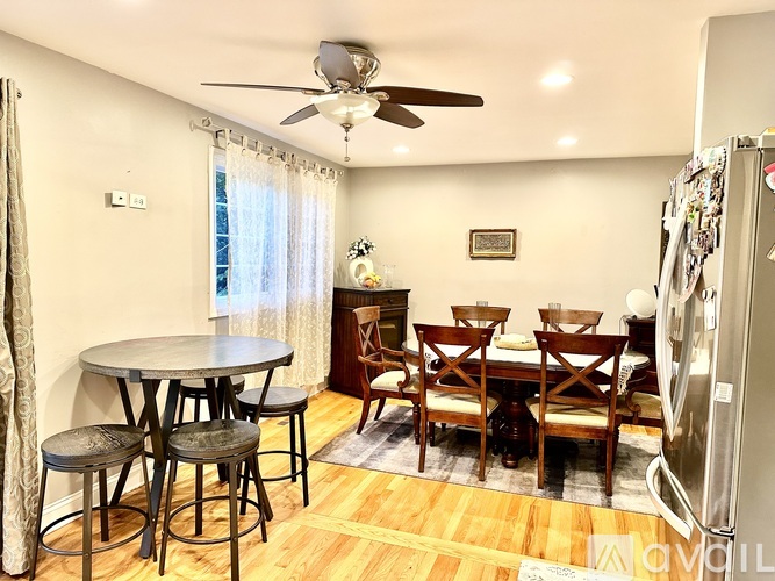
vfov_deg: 56.8
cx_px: 388
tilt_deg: -3.6
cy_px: 290
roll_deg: -0.6
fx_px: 537
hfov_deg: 71.6
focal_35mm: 24
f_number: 1.78
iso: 320
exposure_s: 1/60
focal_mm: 6.86
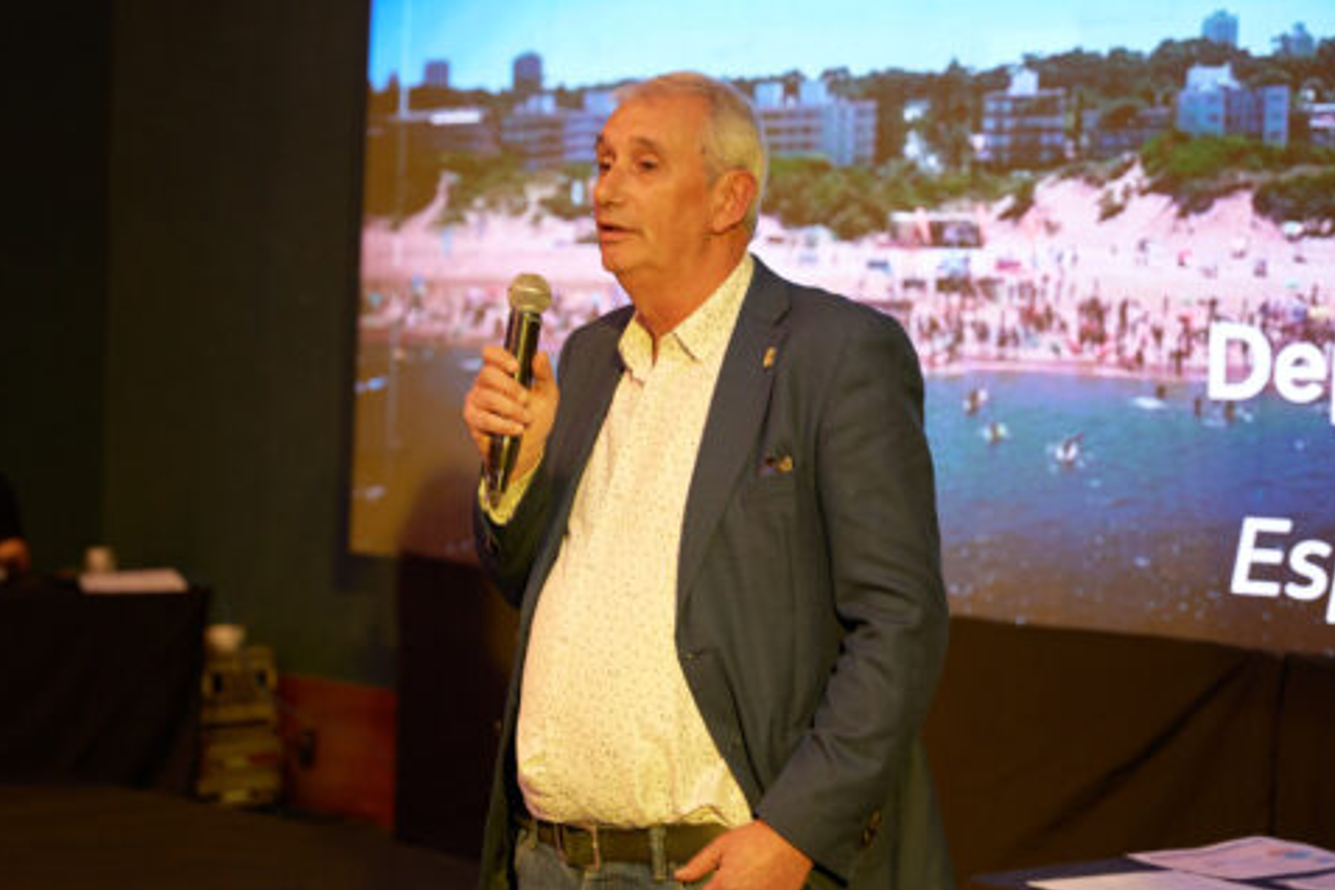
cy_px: 445
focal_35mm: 88
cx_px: 602
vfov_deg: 15.5
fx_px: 3263
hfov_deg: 23.1
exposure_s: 1/125
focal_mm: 70
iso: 2000
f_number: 2.8
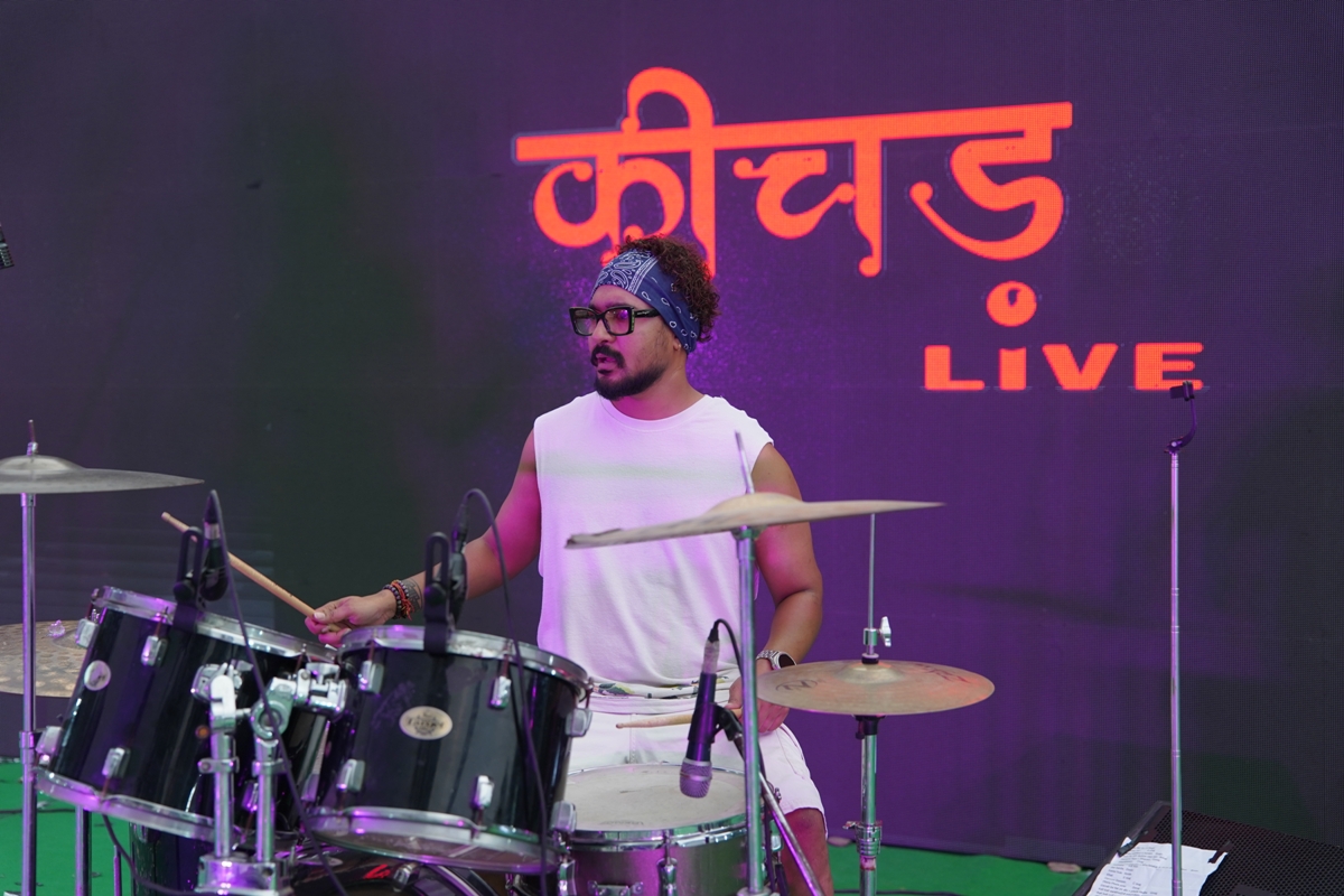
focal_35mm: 49
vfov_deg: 27.5
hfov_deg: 40.3
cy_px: 448
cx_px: 672
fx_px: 1829
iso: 640
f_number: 2.8
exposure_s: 1/250
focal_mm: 49
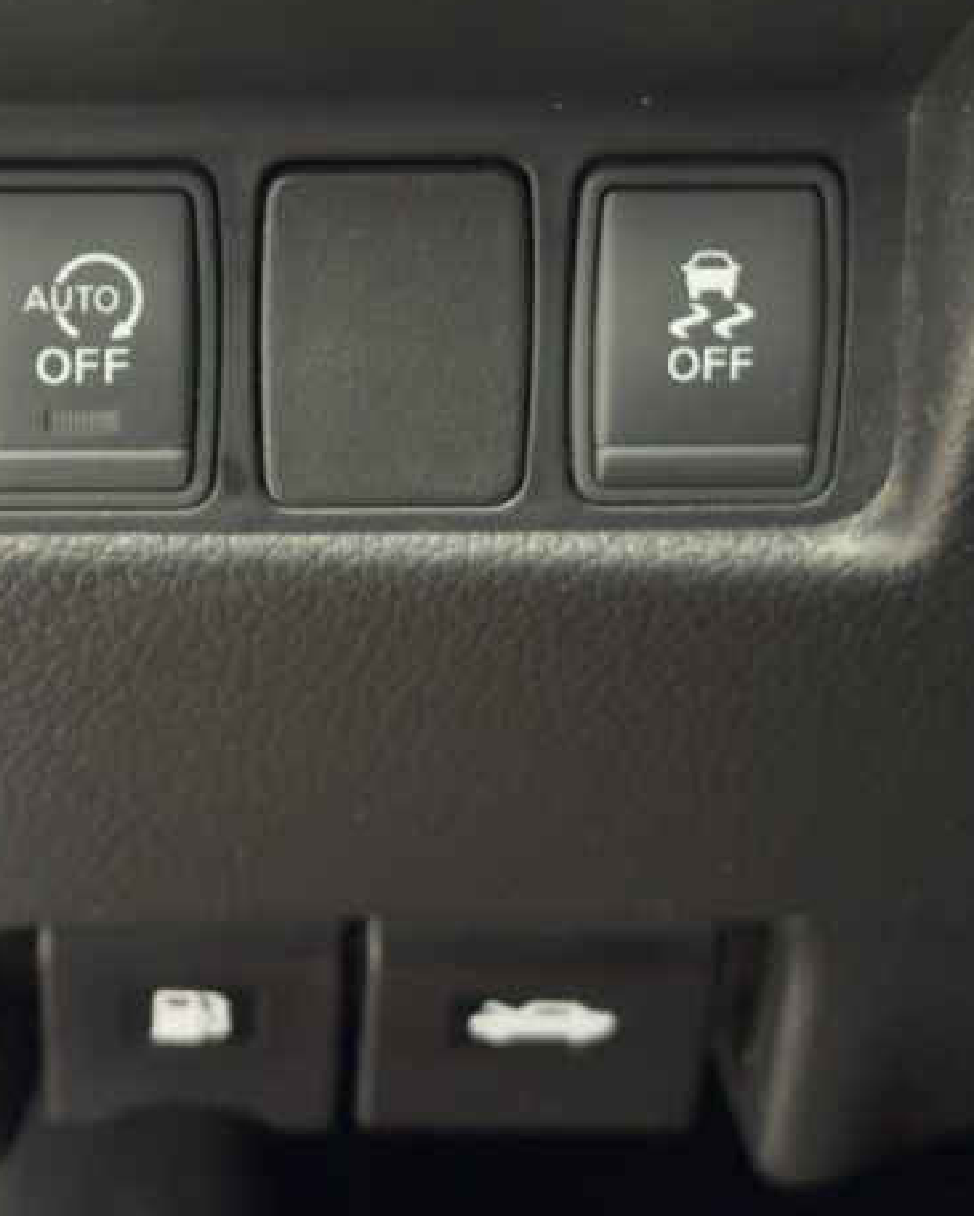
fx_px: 3781
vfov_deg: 18.2
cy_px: 303
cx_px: 327
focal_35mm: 105
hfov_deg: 14.7
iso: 640
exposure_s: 1/20
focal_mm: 6.76
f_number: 1.78
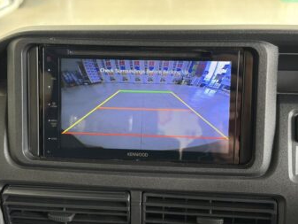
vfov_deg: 27.0
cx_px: 145
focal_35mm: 54
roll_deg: +1.0
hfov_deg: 35.5
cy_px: 110
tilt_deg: -21.3
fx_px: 465
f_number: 1.6
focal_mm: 5.96
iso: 160
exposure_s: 1/50
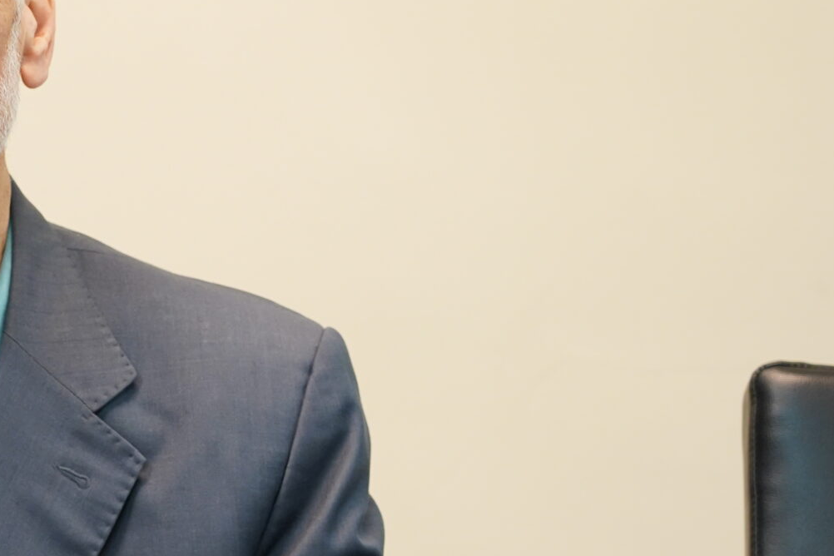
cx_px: -59
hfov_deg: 9.8
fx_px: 4795
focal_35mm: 207
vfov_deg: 6.6
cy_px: 295
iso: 1600
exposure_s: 1/100
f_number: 4
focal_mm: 81
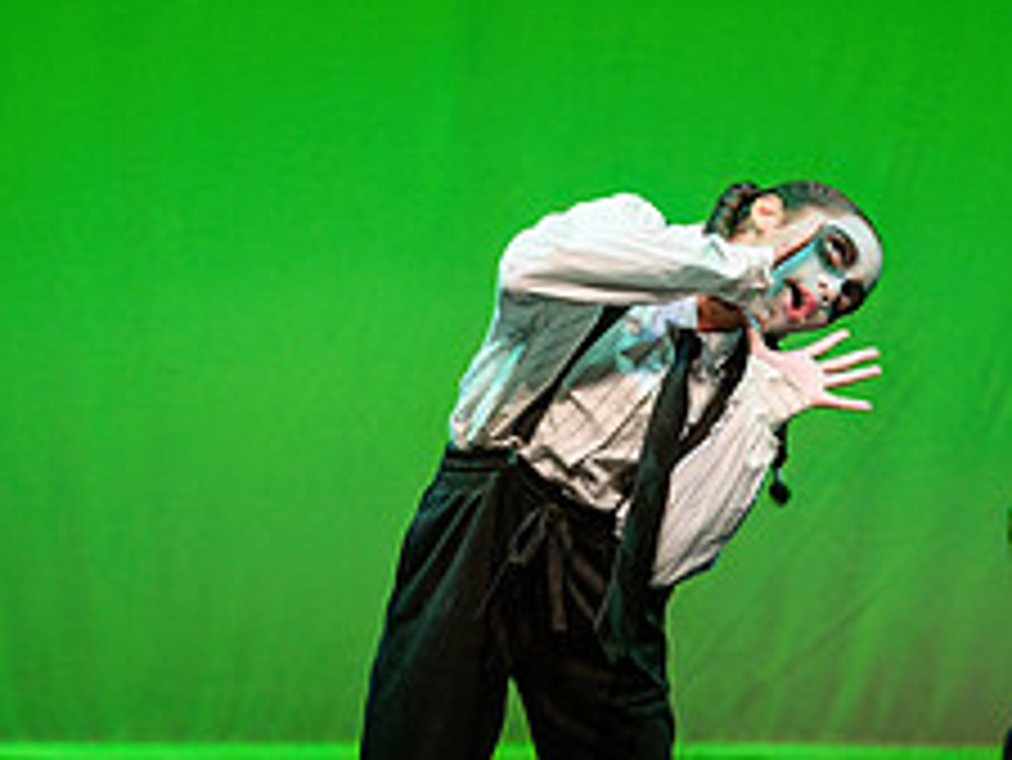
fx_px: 13455
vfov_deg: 3.2
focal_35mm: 460
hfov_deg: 4.3
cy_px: 456
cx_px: 746
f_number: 3.2
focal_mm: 150
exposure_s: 1/250
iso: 1250
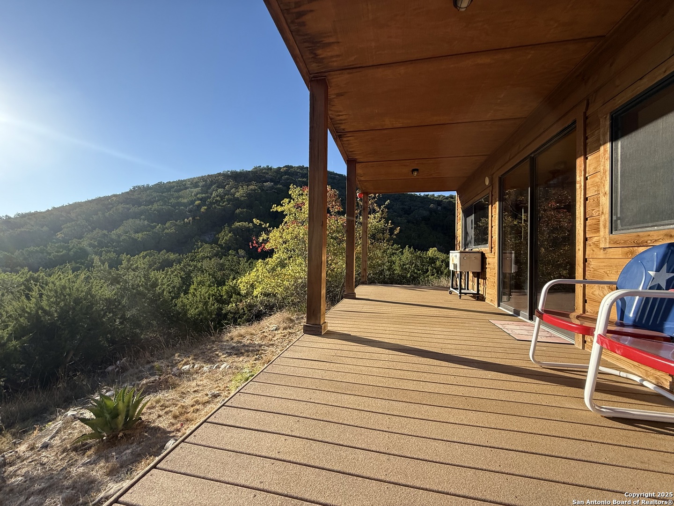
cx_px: 337
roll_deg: -1.4
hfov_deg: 102.1
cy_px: 253
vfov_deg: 85.7
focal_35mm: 14
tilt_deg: +0.5
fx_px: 273
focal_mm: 2.22
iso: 50
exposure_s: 1/853
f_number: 2.2
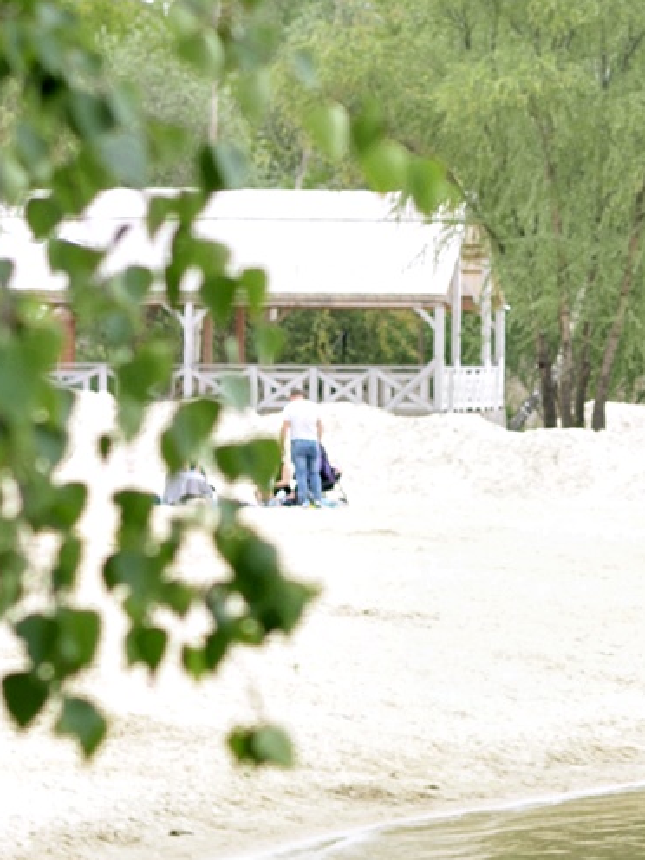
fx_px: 6534
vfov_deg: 7.5
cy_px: 394
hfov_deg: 5.6
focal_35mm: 263
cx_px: 863
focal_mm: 50
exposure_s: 1/400
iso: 100
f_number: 2.8
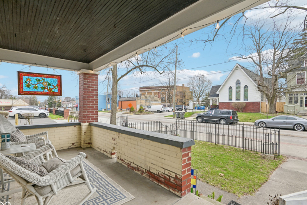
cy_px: 107
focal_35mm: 17
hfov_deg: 93.3
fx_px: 145
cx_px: 153
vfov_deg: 70.4
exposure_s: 1/80
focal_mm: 16
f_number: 8
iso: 100
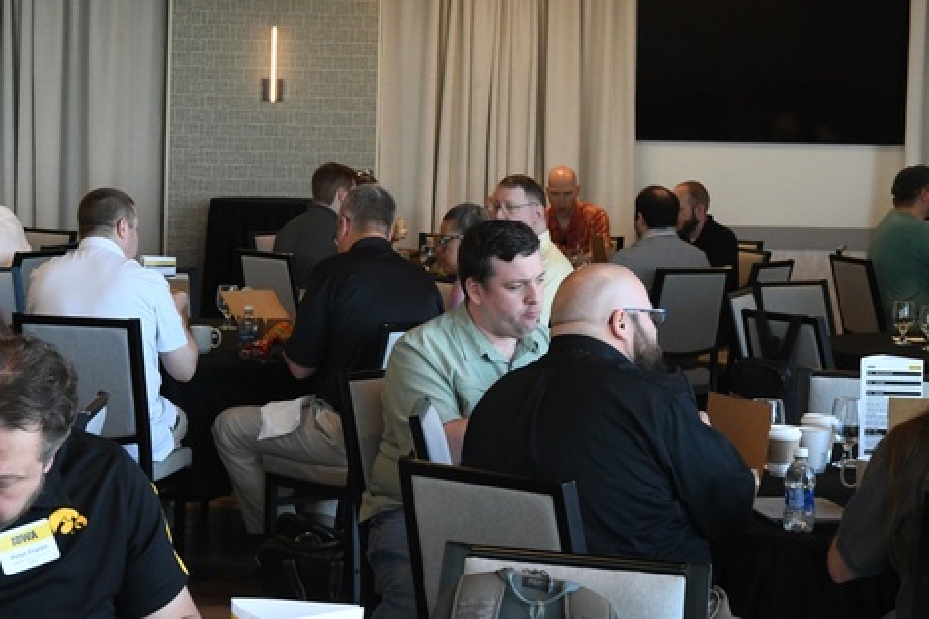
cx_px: 439
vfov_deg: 13.9
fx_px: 2528
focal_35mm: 98
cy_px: 166
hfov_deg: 20.8
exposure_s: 1/100
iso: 5000
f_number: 14
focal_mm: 60
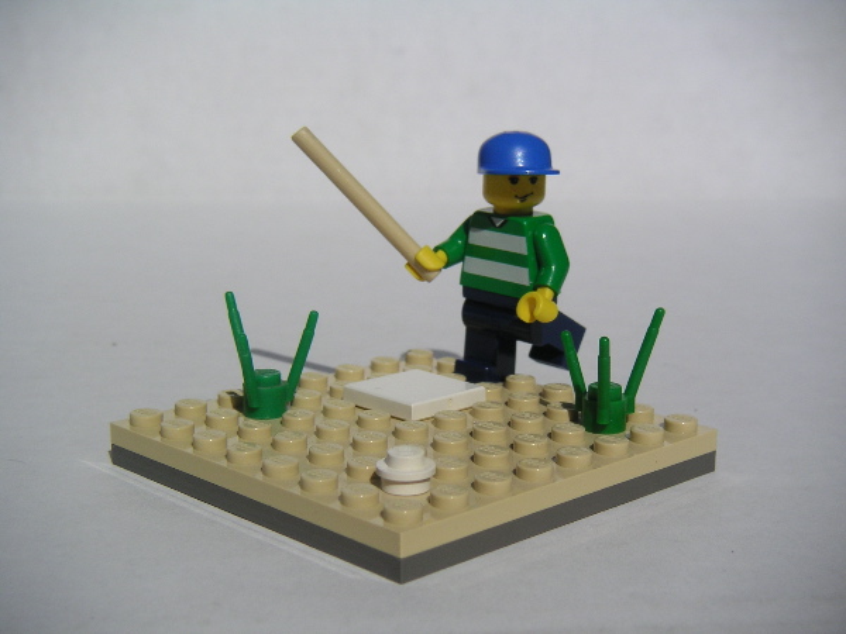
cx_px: 423
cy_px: 317
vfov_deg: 24.4
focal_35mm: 60
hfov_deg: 32.2
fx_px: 1466
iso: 50
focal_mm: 9.3
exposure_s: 1/750
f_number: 6.7
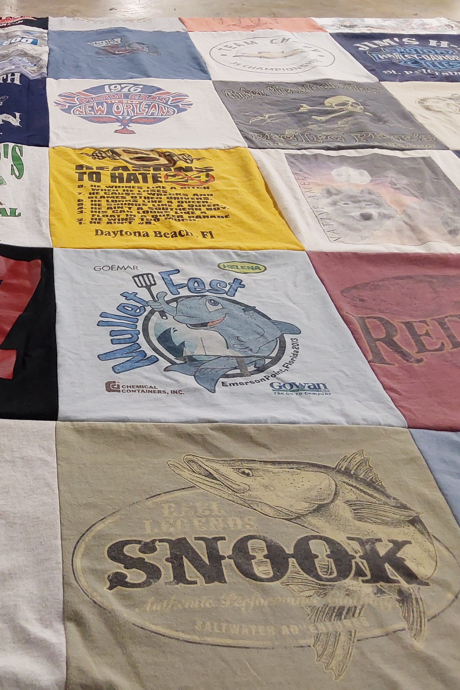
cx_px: 23
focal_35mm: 39
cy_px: 346
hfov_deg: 32.1
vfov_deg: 49.6
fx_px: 747
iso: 100
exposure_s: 1/60
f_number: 1.9
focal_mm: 2.91
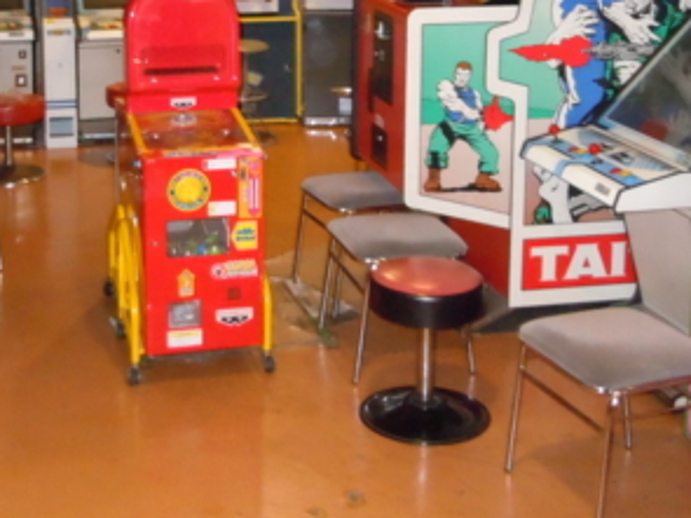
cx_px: 260
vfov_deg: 23.2
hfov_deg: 31.6
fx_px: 1217
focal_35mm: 61
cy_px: 21
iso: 800
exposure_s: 1/30
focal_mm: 5.4
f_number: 3.5
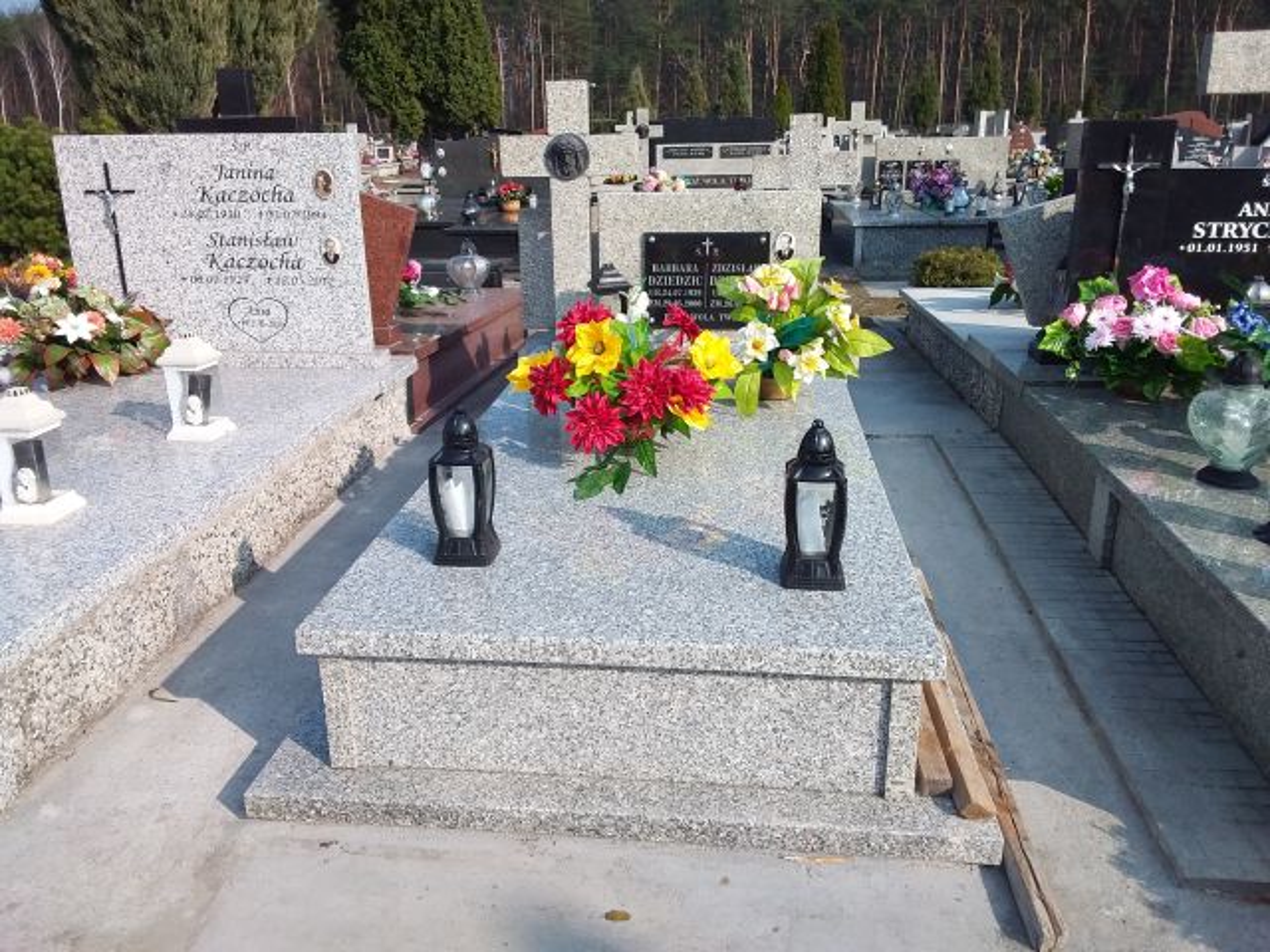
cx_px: 635
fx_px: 1027
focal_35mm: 28
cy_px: 476
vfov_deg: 49.7
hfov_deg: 63.4
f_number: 1.9
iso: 40
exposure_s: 1/1264
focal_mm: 2.91
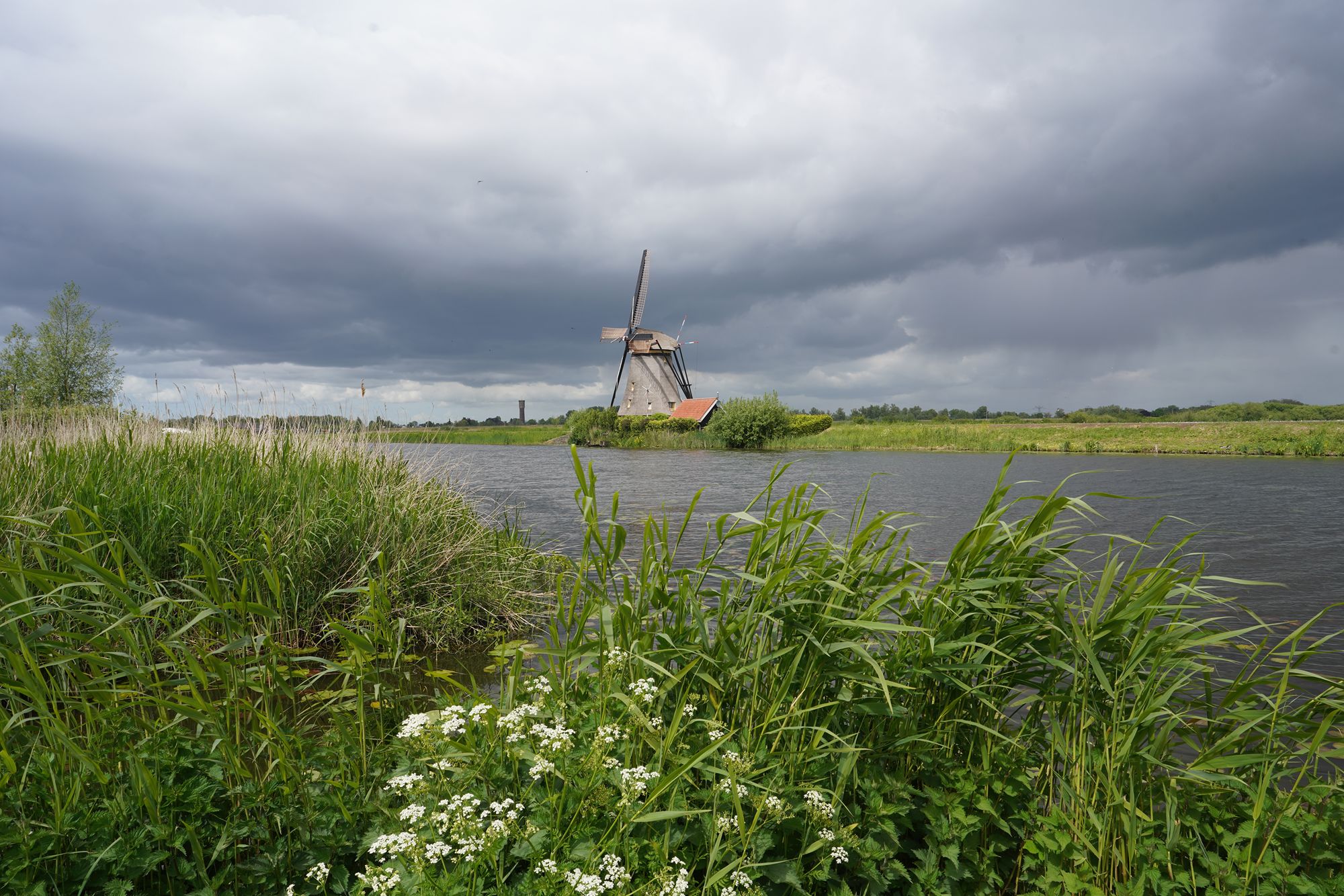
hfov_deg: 73.7
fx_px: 896
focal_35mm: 24
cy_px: 448
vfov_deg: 53.1
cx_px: 672
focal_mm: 24
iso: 100
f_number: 13
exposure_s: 1/100
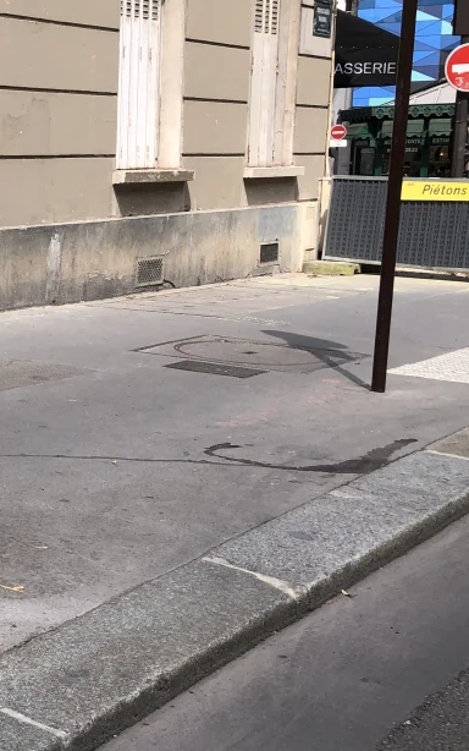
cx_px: -236
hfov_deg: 19.5
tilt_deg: -6.2
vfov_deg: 35.1
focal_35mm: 58
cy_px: 384
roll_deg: +0.1
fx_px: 1186
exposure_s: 1/1297
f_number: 1.8
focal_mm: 4
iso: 20
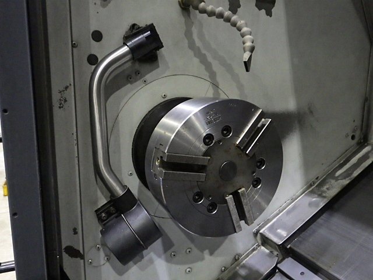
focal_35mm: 28
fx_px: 302
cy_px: 140
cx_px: 186
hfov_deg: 63.4
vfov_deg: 49.7
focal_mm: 5
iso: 1600
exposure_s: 1/30
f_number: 3.5
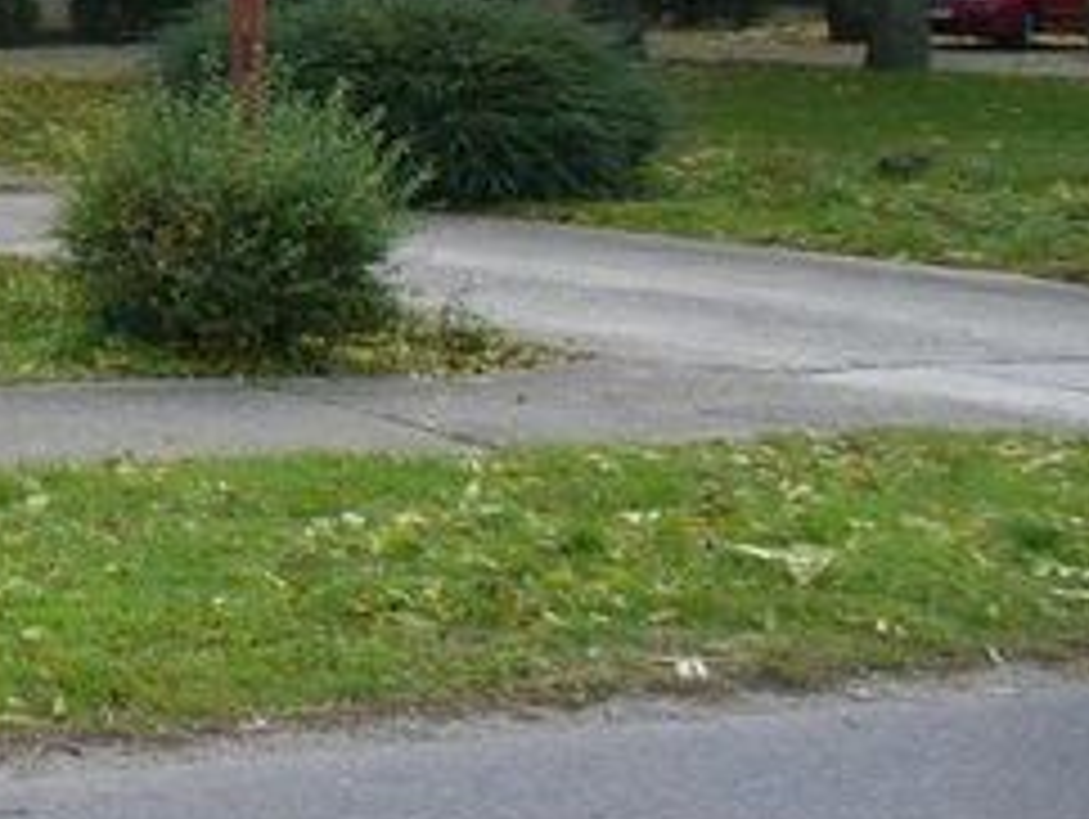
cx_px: -580
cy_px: -288
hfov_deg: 15.5
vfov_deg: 12.4
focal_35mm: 116
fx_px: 3653
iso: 80
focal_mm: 6.1
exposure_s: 1/125
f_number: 5.6
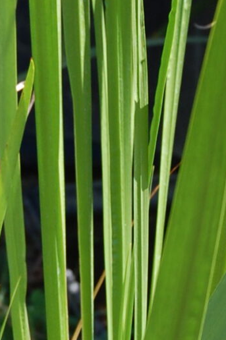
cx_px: -21
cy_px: 156
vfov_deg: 7.3
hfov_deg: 4.8
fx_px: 2670
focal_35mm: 283
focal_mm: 38
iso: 200
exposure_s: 1/200
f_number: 7.1
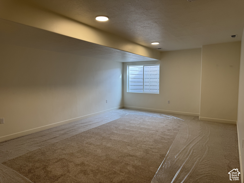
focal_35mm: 24
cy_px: 92
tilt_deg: -4.7
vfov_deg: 56.8
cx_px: 122
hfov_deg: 71.6
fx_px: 169
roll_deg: -0.1
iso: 100
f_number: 1.78
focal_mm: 6.76
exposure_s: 1/120
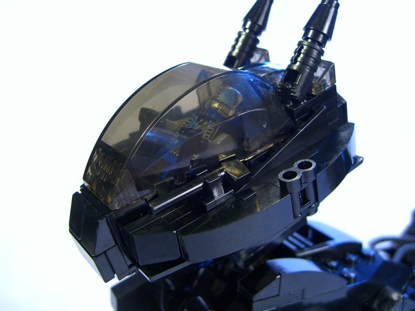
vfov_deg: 37.7
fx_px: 456
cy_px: 156
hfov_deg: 49.0
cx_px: 208
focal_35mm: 38
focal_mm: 7.9
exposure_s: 1/40
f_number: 2.8
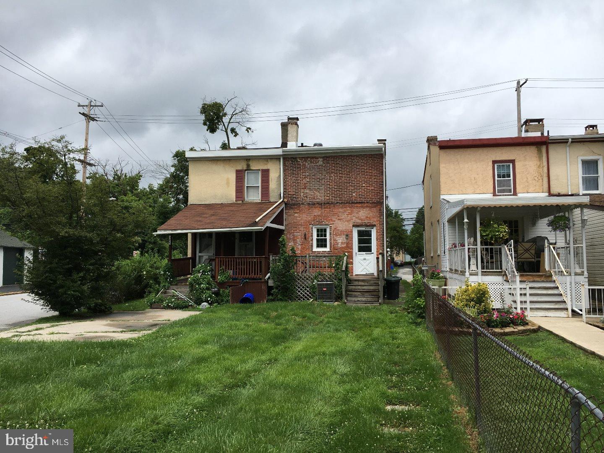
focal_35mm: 29
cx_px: 302
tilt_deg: +2.0
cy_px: 226
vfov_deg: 48.2
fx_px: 506
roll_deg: -0.5
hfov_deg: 61.7
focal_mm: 4.15
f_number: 2.2
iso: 25
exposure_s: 1/2024
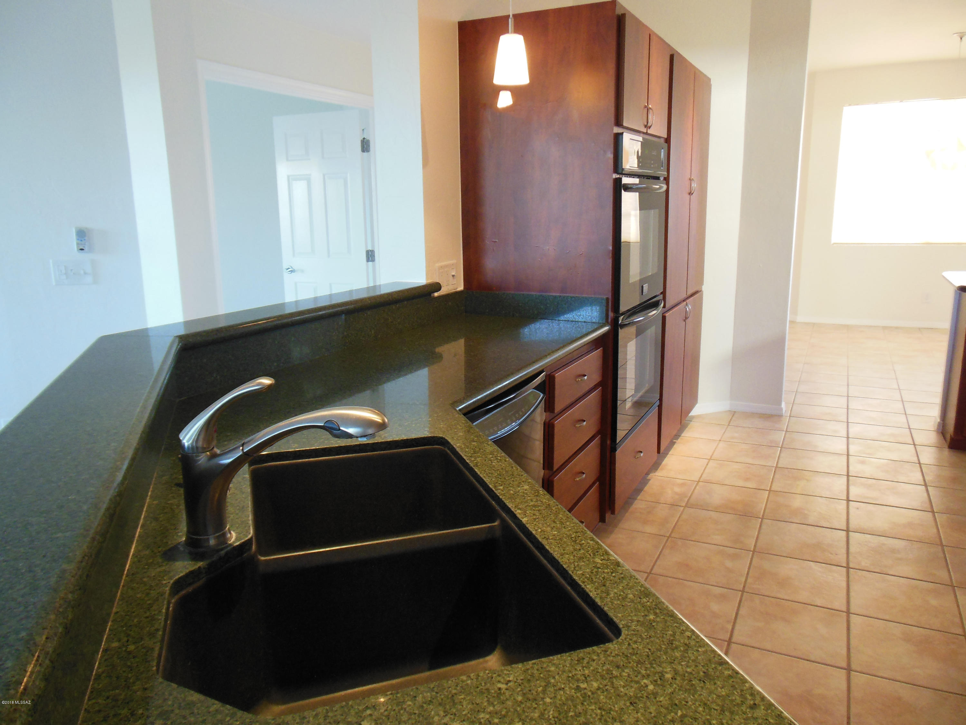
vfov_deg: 54.9
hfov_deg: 69.4
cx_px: 483
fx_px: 698
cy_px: 362
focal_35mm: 25
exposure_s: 1/30
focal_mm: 4.5
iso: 400
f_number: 3.2
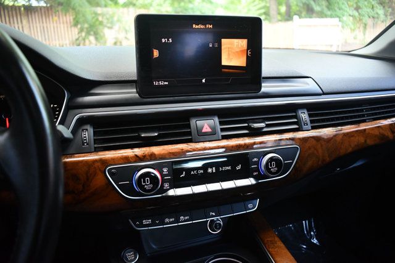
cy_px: 132
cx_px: 198
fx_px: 296
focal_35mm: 27
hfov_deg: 67.4
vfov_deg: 48.0
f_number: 3.5
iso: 2800
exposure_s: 1/125
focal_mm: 18
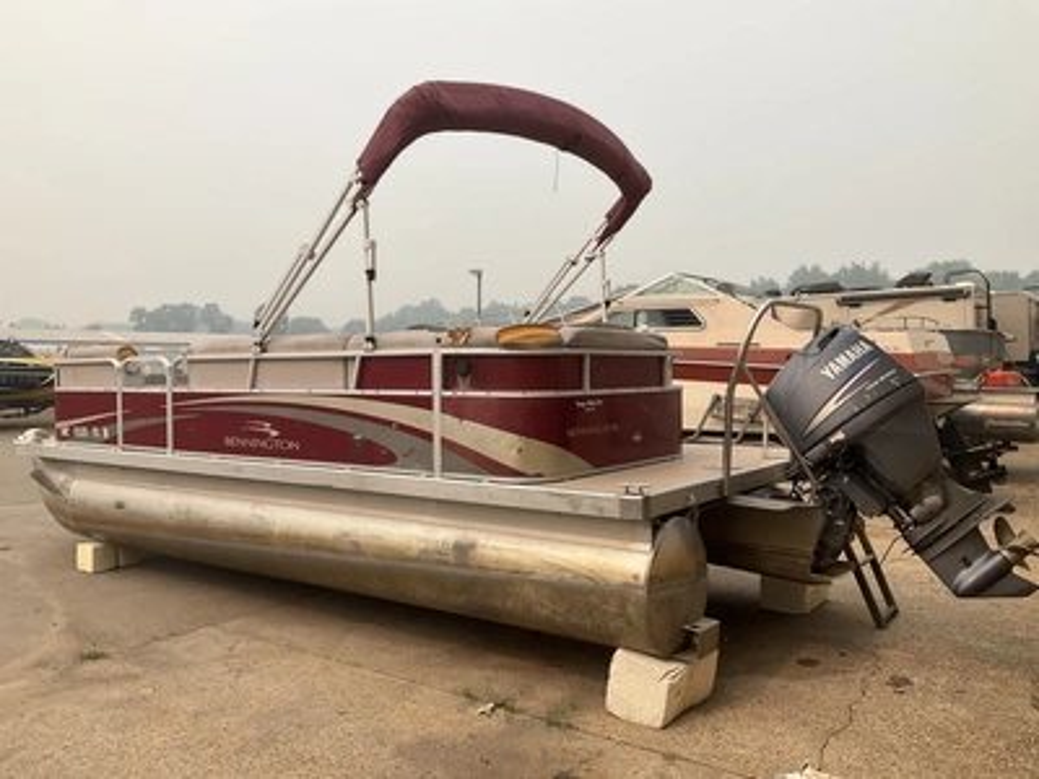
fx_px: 870
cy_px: 390
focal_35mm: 29
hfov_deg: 61.7
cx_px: 520
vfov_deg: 48.2
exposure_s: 1/1730
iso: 25
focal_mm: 3
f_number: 1.8
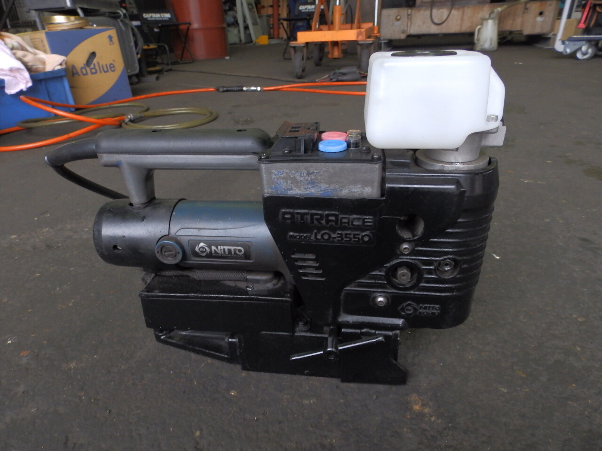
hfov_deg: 76.4
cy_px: 226
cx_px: 301
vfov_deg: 61.1
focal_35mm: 22
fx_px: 383
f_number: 3.4
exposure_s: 1/30
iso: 160
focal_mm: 4
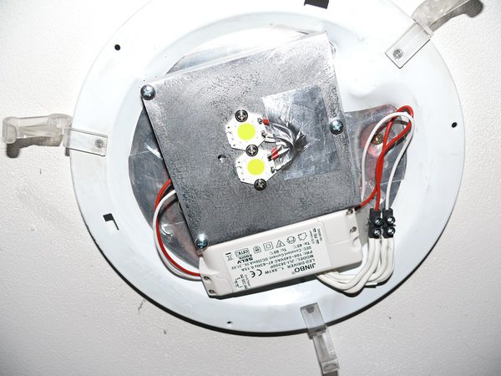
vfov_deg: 40.7
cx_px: 250
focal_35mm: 35
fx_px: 507
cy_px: 188
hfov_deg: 52.6
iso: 100
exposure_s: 1/30
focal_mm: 7.4
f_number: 3.2
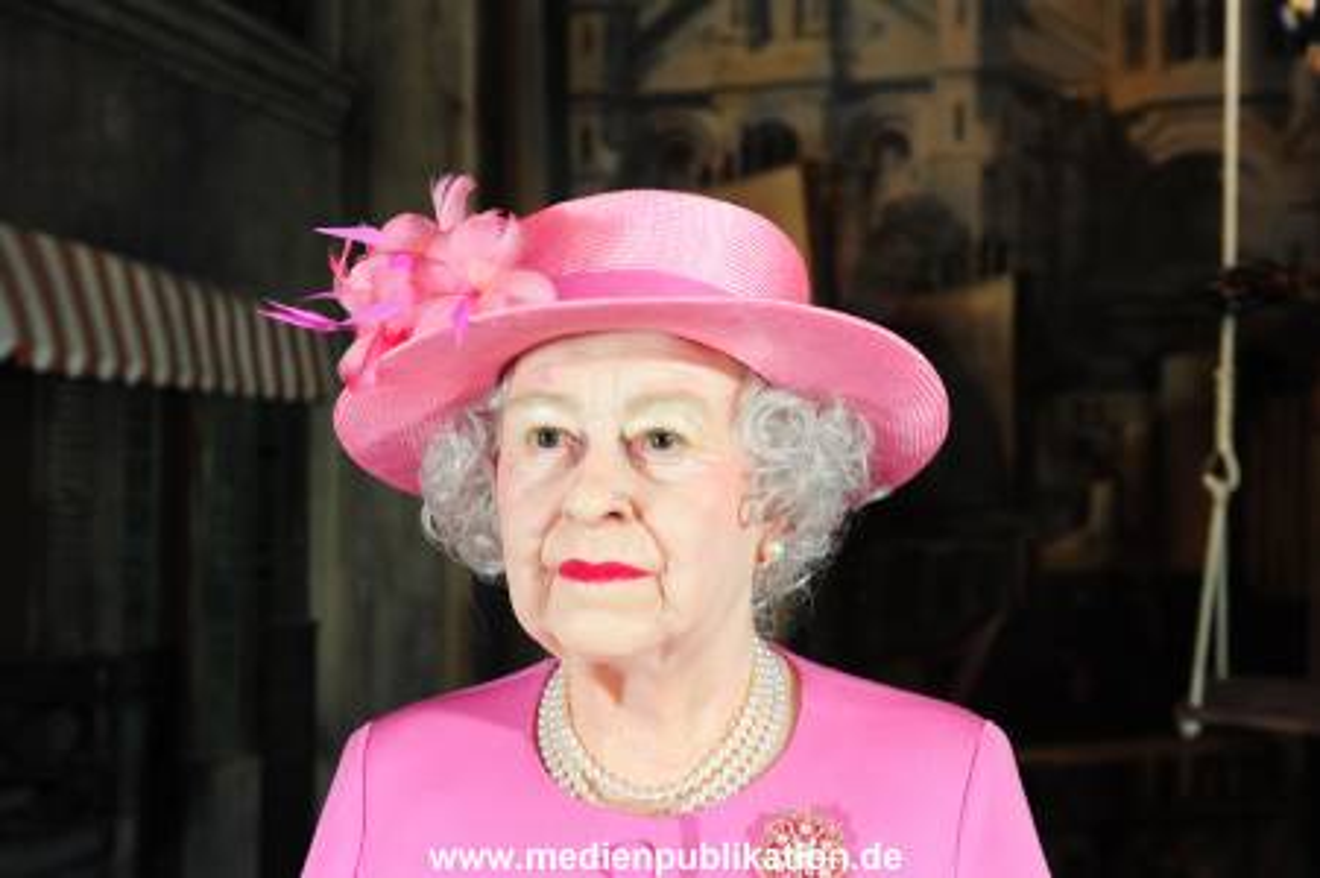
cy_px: 439
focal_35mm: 48
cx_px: 660
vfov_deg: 28.0
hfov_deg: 41.1
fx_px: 1759
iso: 1250
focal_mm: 48
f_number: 5.6
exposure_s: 1/50
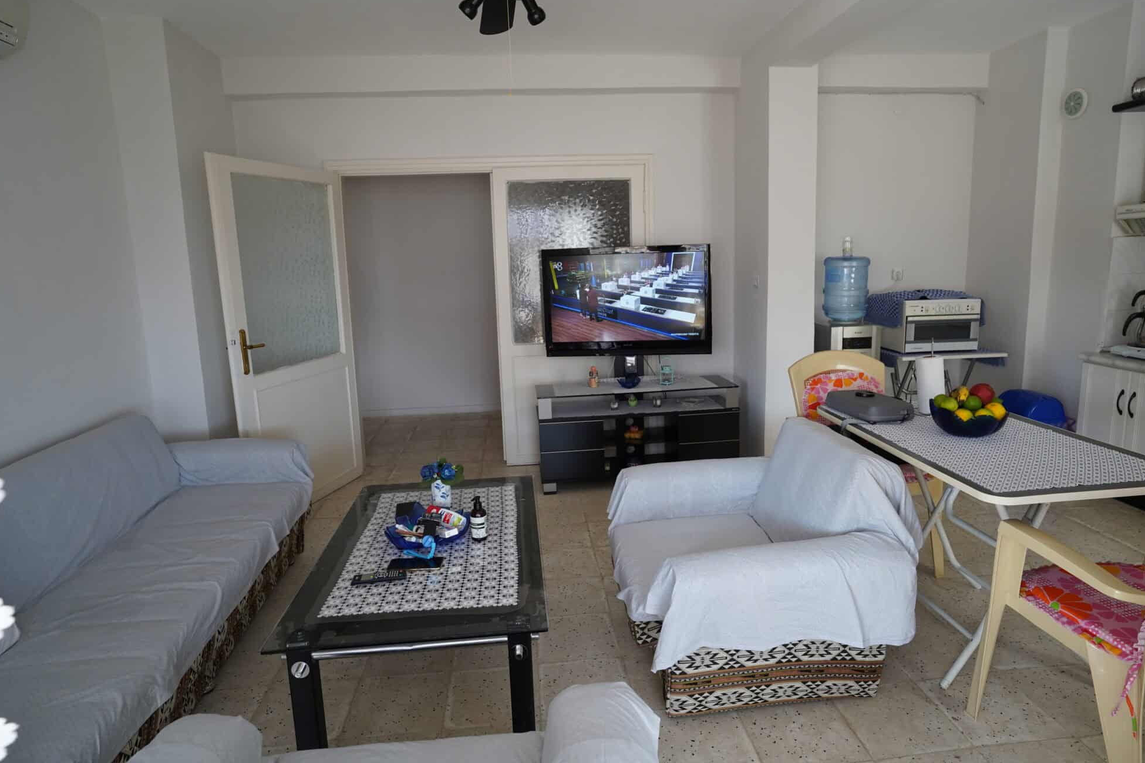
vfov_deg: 59.5
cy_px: 366
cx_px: 587
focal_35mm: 21
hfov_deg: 81.2
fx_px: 668
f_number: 4
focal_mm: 20
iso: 640
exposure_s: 1/160
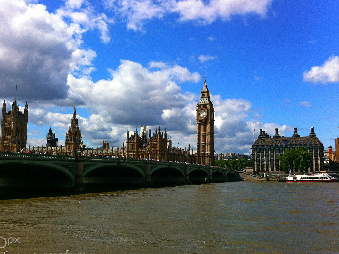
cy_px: 130
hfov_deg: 46.7
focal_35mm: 40
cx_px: 154
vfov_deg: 35.9
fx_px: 392
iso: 80
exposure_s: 1/2514
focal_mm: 3.85
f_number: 2.8
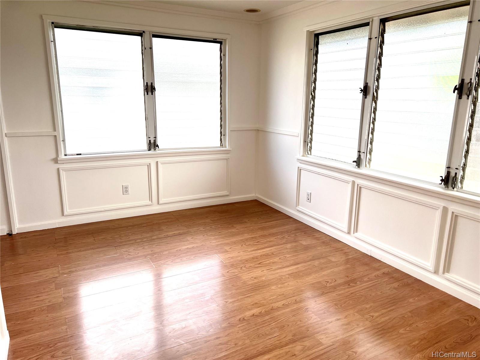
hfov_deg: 67.3
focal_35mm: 26
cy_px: 180
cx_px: 240
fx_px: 361
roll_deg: -0.5
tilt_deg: -13.5
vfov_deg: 53.1
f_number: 1.5
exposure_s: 1/424
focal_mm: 5.7
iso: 50
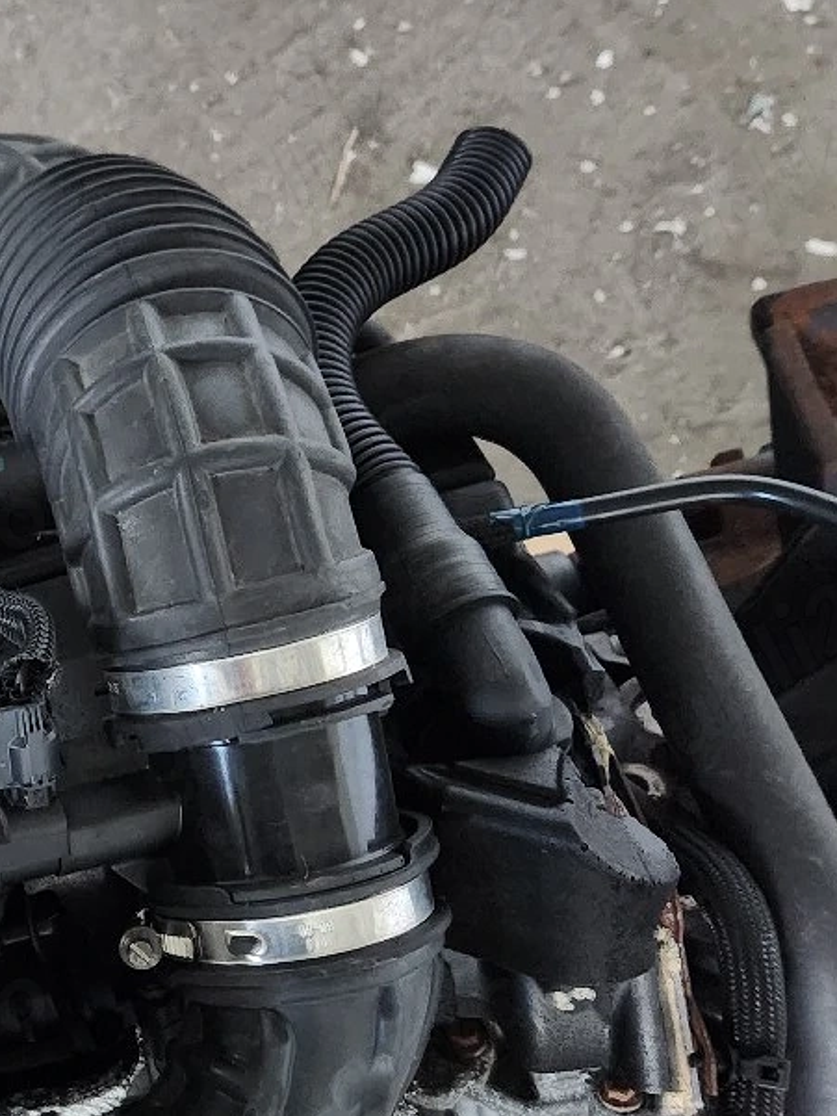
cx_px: -30
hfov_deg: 26.8
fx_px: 1644
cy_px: 714
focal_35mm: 51
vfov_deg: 37.2
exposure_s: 1/25.1
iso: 1250
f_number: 1.8
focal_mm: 5.4
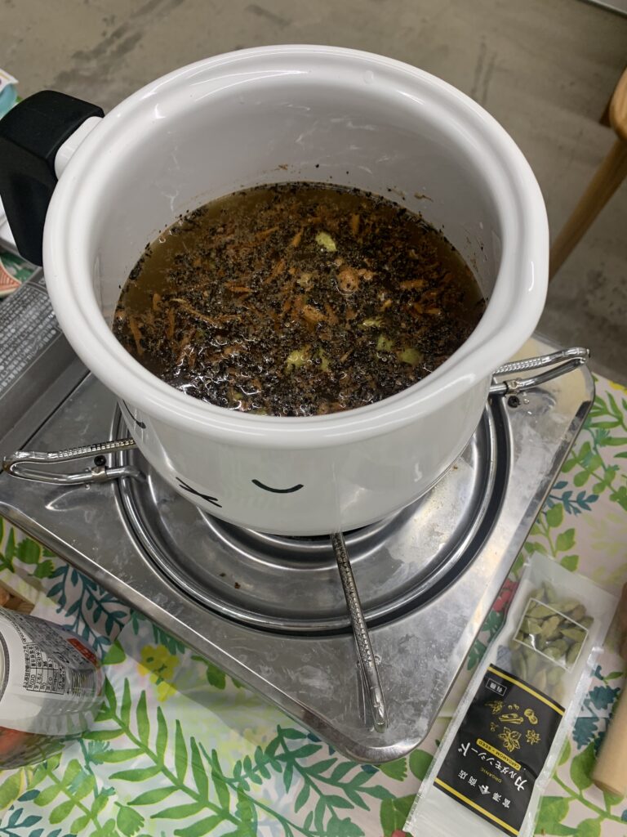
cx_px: 314
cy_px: 418
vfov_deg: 67.3
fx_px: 628
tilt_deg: -64.9
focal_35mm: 26
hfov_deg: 53.1
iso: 100
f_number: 1.8
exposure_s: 1/90
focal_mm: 4.25
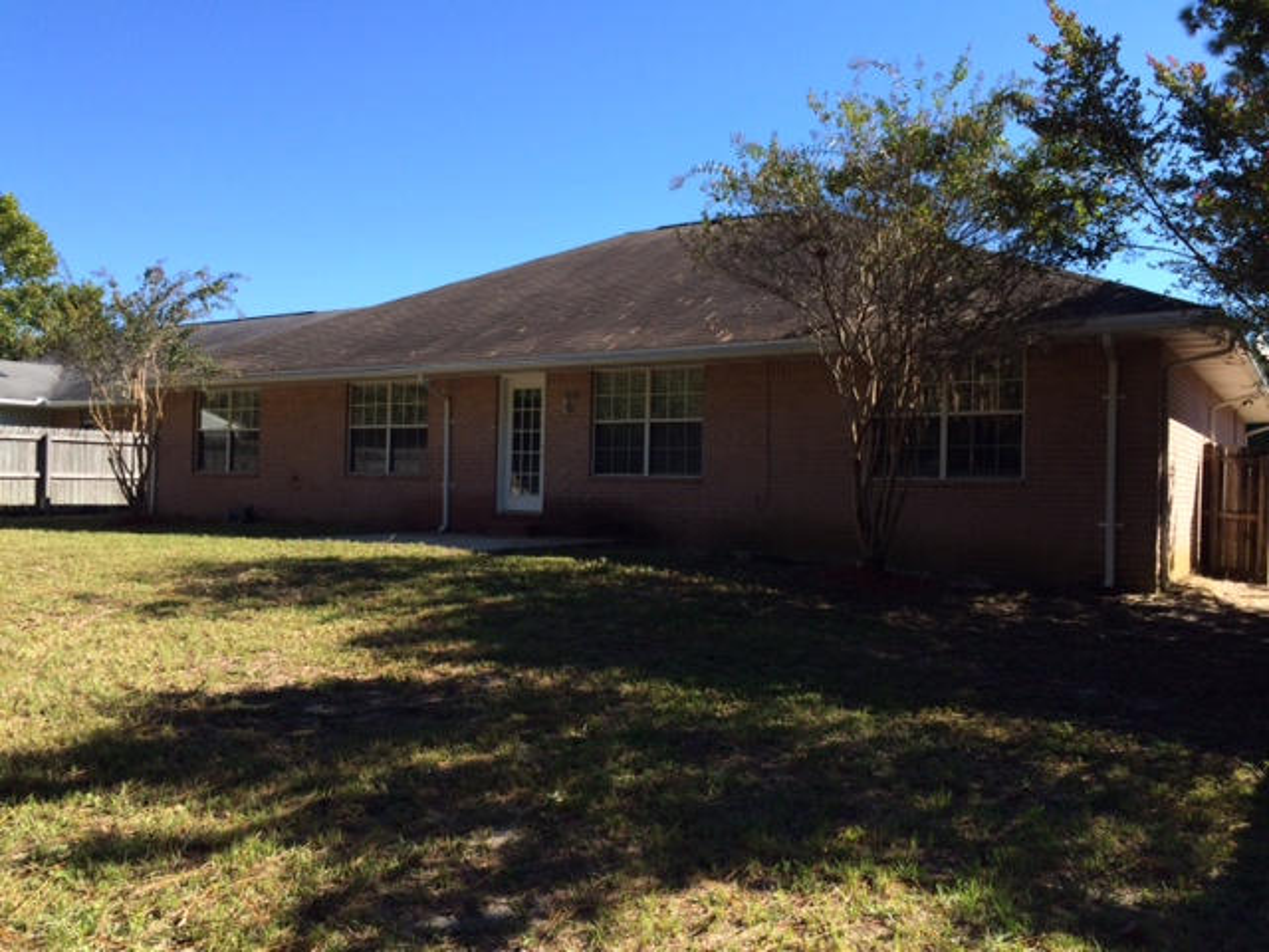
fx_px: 1100
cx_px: 634
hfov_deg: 60.0
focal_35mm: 30
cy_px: 476
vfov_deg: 46.8
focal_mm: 4.12
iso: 32
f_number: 2.2
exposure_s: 1/977
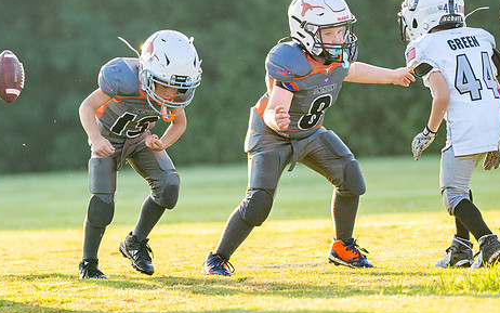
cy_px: 149
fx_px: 6147
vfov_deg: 2.9
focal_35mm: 451
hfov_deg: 4.7
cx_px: 124
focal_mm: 200
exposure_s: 1/2500
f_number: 2.8
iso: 500
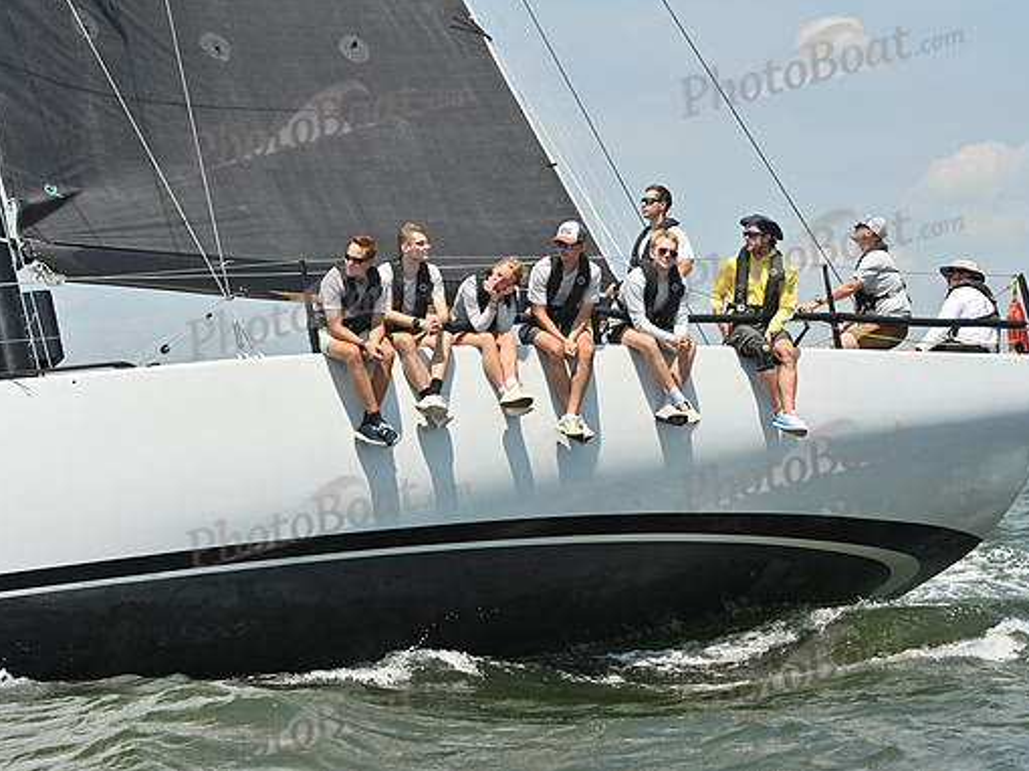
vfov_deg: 14.2
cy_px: 384
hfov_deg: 18.9
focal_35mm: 104
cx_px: 577
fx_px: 3090
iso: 320
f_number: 7.1
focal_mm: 95
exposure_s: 1/1250
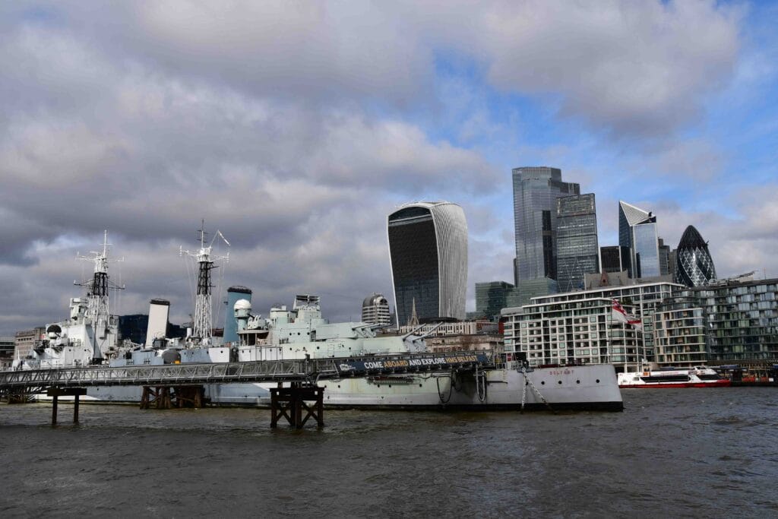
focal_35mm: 33
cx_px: 389
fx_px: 713
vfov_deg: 40.0
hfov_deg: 57.2
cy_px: 260
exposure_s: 1/500
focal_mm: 22
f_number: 11
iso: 200
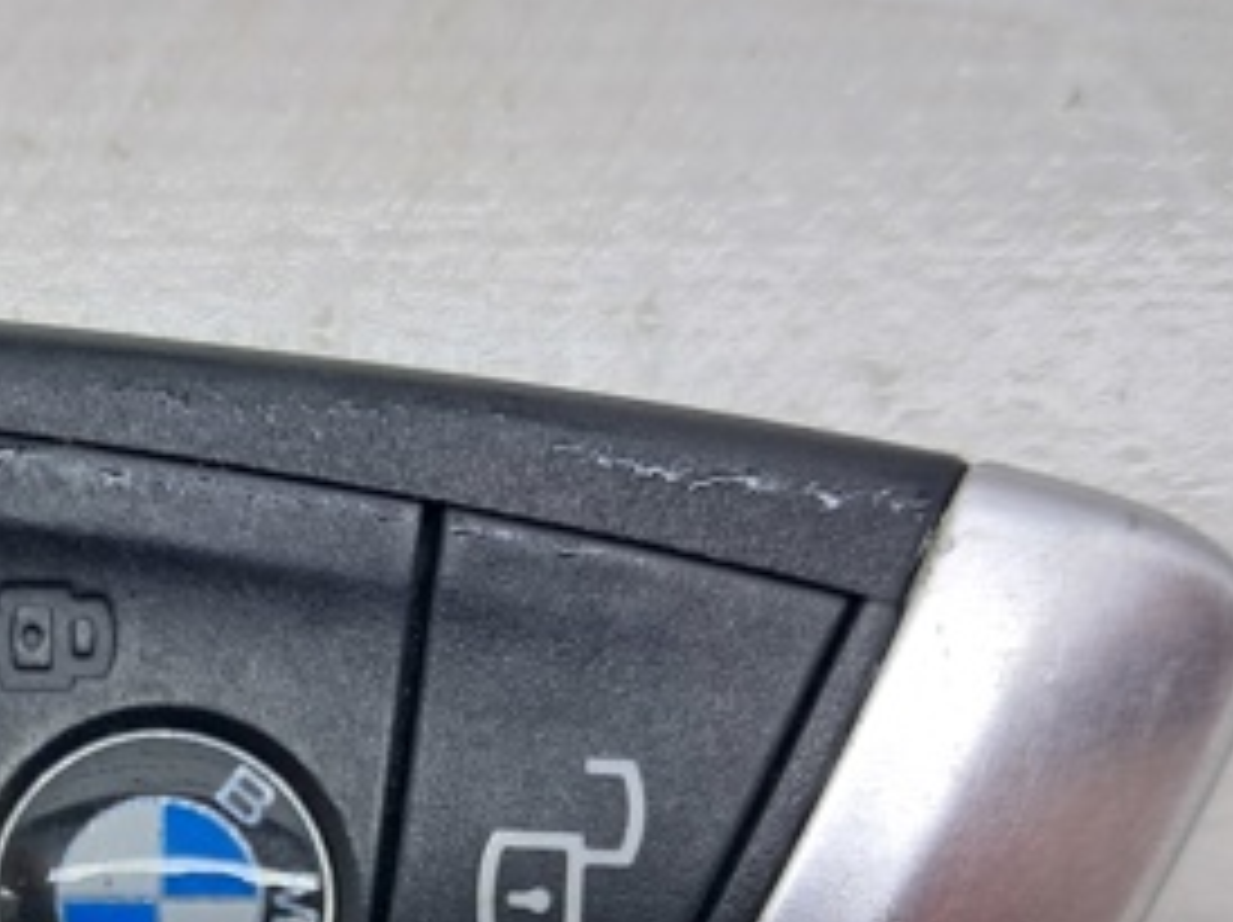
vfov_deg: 22.4
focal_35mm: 63
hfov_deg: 29.4
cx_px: 108
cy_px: 920
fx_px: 2242
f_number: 1.8
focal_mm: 4
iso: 50
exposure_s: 1/50
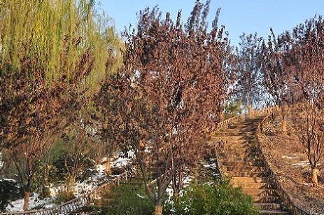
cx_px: 130
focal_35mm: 47
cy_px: 108
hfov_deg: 41.8
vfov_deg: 28.5
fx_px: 422
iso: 200
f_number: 8
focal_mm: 22
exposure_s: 1/125
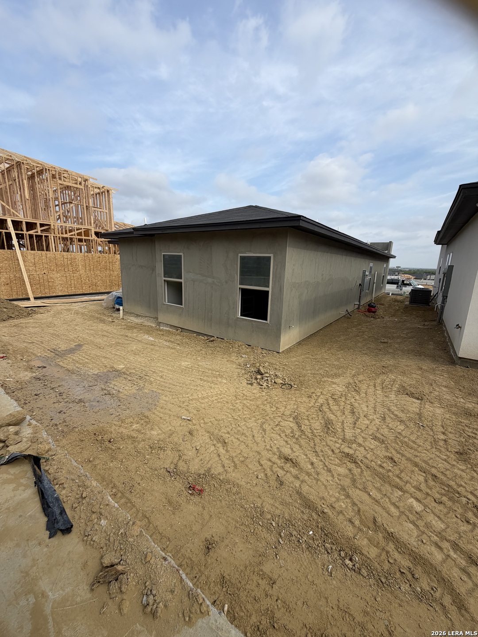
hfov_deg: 85.7
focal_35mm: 14
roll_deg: -2.0
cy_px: 318
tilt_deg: -11.5
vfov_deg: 102.1
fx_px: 258
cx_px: 239
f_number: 2.2
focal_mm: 2.22
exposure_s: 1/770
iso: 32
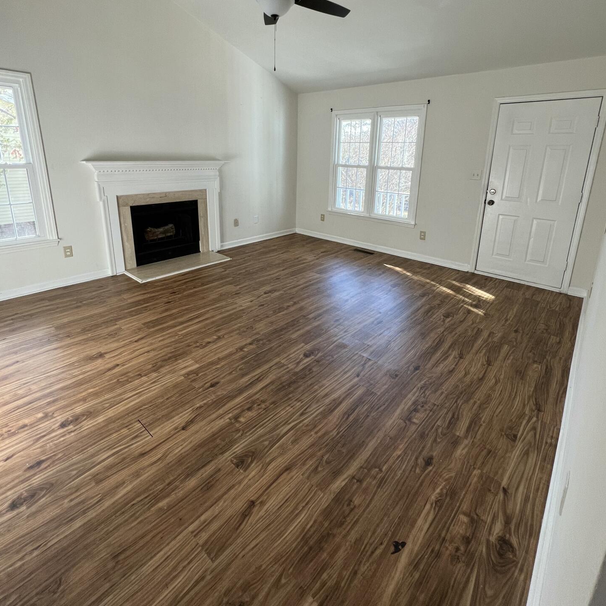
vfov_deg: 86.2
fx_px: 317
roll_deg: -1.4
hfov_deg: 87.4
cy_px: 238
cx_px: 308
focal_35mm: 16
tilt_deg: -13.2
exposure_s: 1/120
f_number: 1.8
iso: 100
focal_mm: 1.57
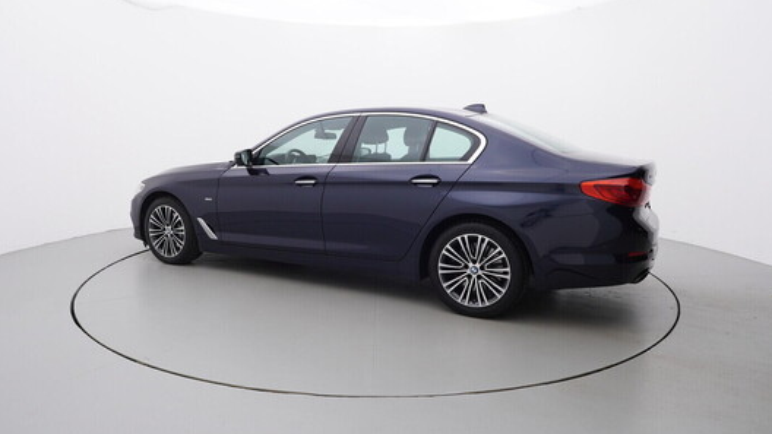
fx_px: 502
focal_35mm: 25
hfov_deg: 75.0
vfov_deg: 46.7
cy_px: 216
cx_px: 375
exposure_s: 1/80
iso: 200
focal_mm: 15
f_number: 5
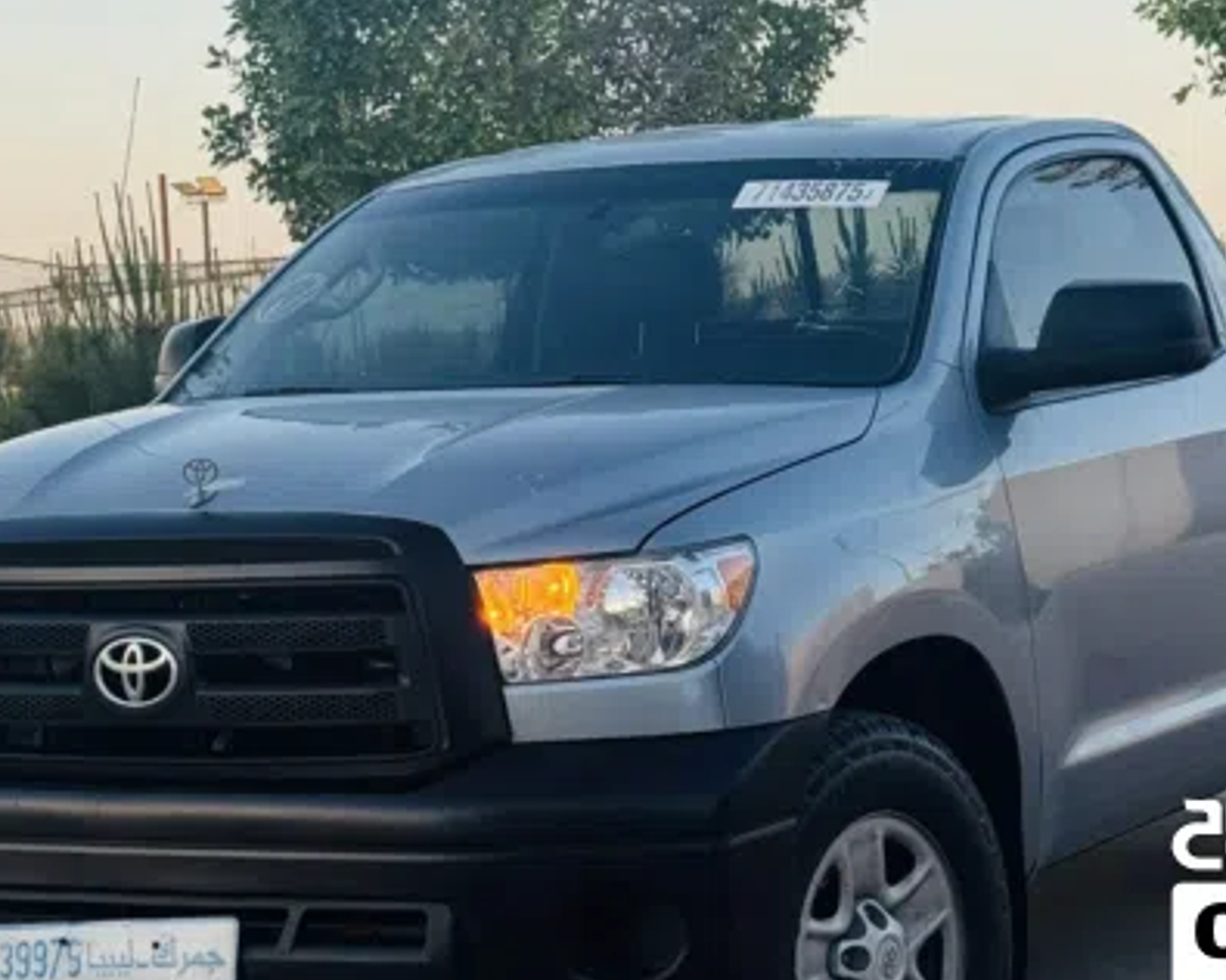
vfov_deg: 20.1
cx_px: 705
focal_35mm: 76
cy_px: 323
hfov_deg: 25.0
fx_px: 2758
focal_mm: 6.76
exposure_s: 1/645
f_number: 1.78
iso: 64
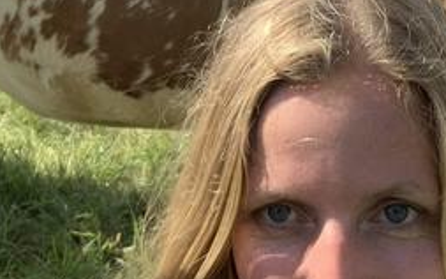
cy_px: 103
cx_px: 204
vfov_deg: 13.9
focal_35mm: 94
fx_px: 1142
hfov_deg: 22.1
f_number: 2.2
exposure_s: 1/432
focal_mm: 2.87
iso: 16
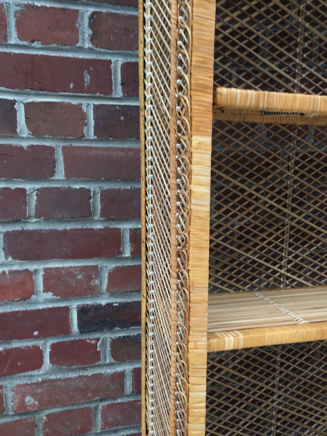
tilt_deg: -13.7
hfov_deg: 32.3
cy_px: 299
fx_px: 554
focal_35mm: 44
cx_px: 243
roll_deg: -0.3
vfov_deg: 42.2
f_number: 2.2
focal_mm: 4.15
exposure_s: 1/50
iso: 32
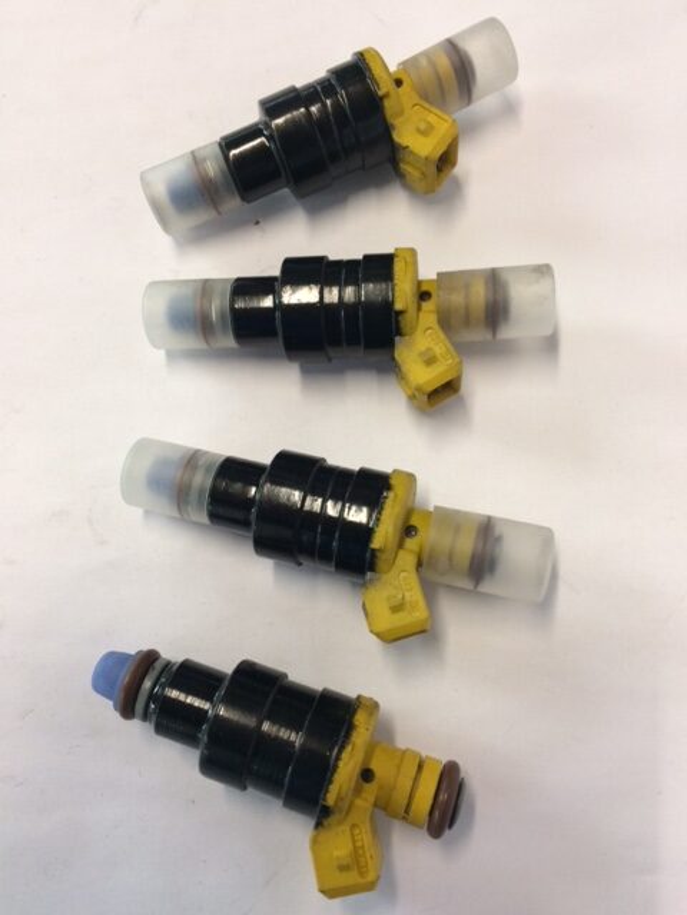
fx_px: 767
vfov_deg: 61.7
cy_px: 458
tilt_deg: -77.2
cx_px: 344
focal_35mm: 29
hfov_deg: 48.2
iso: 64
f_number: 2.2
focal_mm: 4.15
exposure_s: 1/33
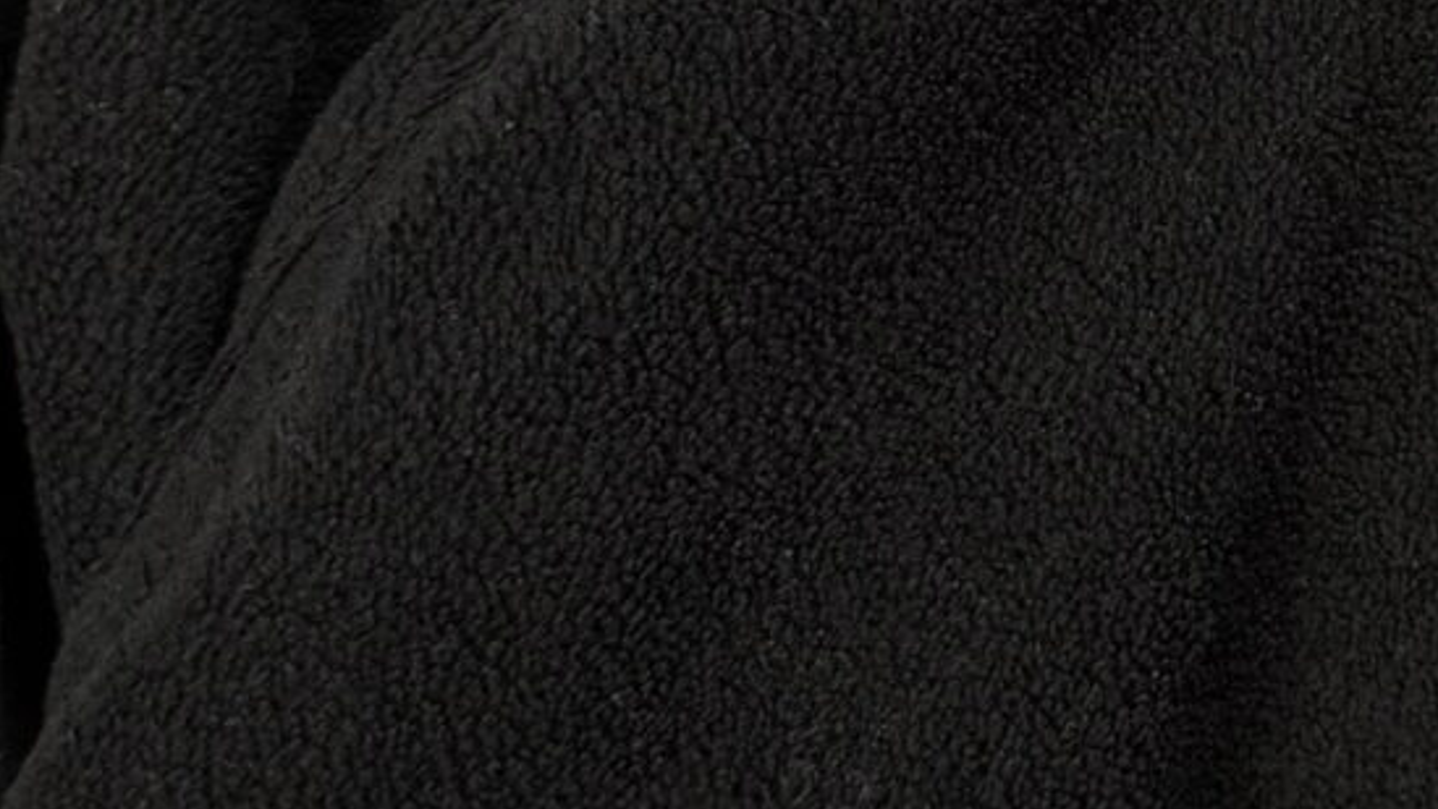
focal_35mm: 122
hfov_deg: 16.8
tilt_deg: -85.2
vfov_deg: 9.6
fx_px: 4653
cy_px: -427
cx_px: 1716
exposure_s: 1/60
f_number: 1.78
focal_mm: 6.76
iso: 200
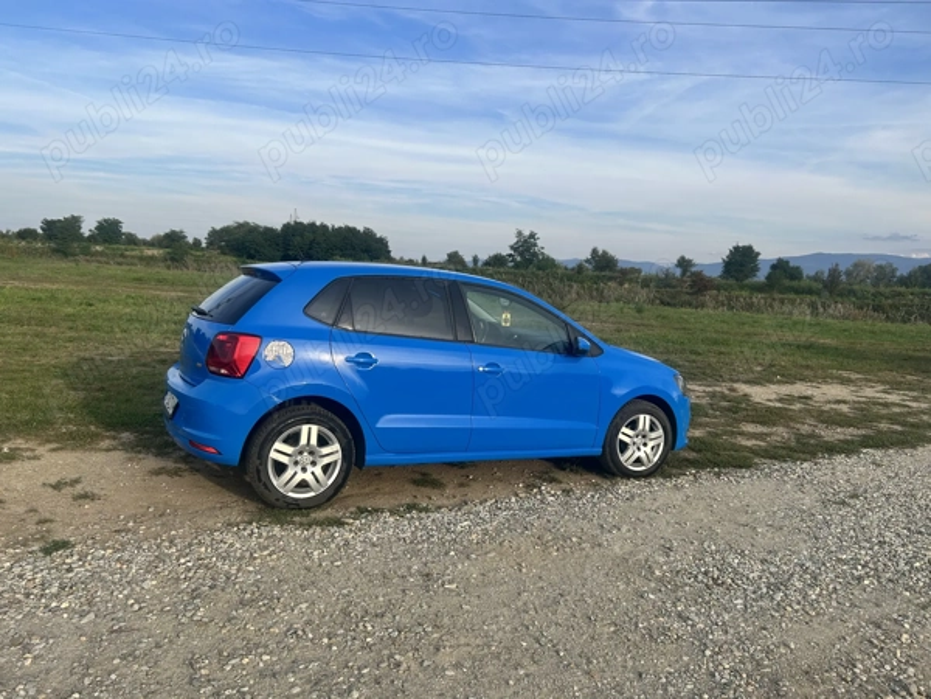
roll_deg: -2.5
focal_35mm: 26
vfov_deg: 53.1
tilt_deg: -5.4
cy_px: 350
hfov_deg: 67.3
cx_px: 466
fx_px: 699
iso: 50
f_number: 1.5
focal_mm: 5.7
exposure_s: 1/1553
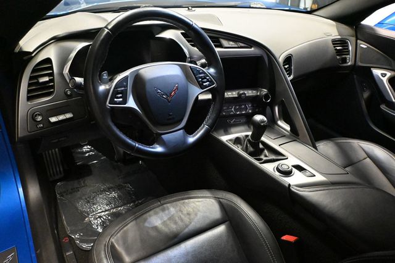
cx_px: 198
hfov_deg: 64.6
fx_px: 313
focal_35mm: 28
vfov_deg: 45.6
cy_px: 132
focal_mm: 19
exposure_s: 1/60
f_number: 3.8
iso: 11400
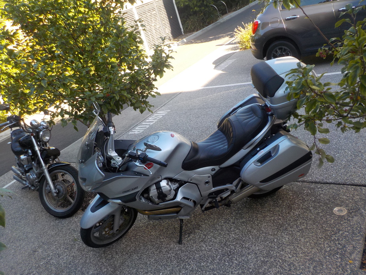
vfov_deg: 46.8
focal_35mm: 30
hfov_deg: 60.0
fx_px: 317
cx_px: 183
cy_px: 138
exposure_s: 1/200
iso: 125
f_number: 3.3
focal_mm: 4.1
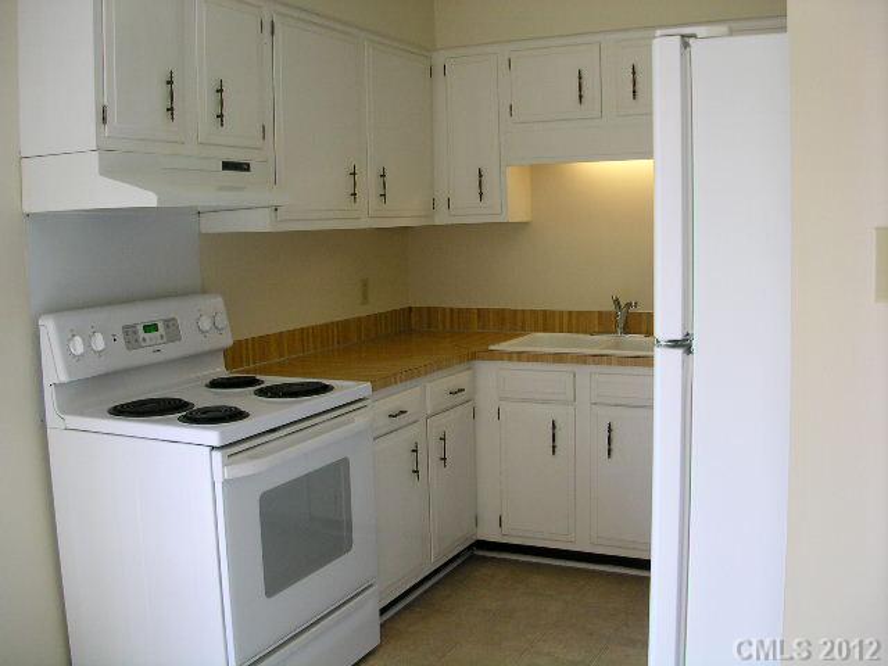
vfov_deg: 38.7
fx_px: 949
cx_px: 444
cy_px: 333
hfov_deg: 50.1
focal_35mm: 37
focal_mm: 5.6
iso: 100
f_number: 2.7
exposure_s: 1/44.8
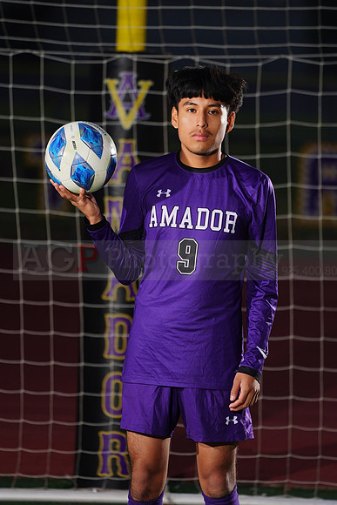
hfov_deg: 3.4
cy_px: 252
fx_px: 5613
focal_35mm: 400
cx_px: 168
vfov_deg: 5.2
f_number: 7.1
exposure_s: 1/200
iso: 200
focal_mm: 400
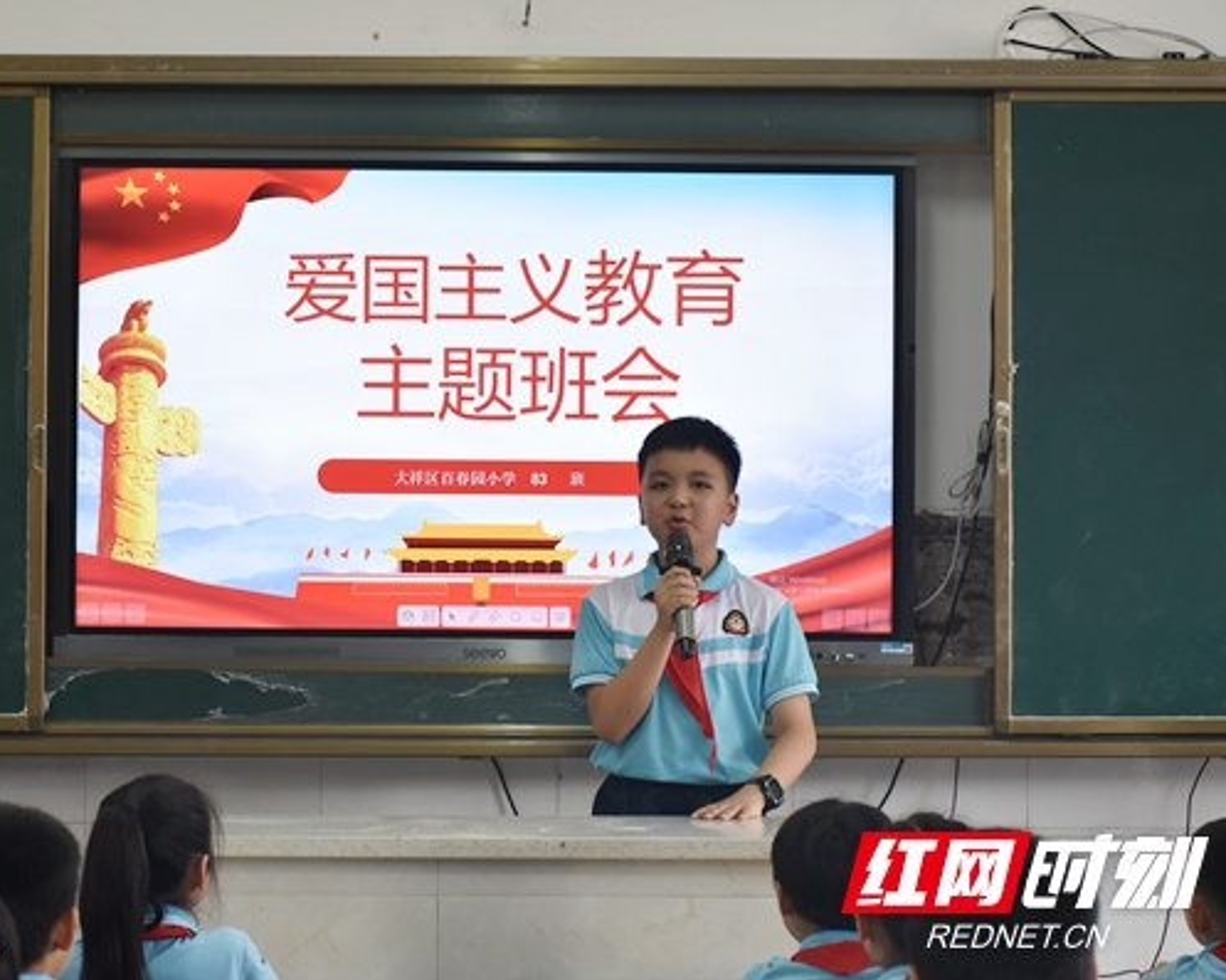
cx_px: 516
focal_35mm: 102
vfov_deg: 15.1
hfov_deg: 18.8
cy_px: 489
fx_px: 3699
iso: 800
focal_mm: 60
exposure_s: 1/50
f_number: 6.3
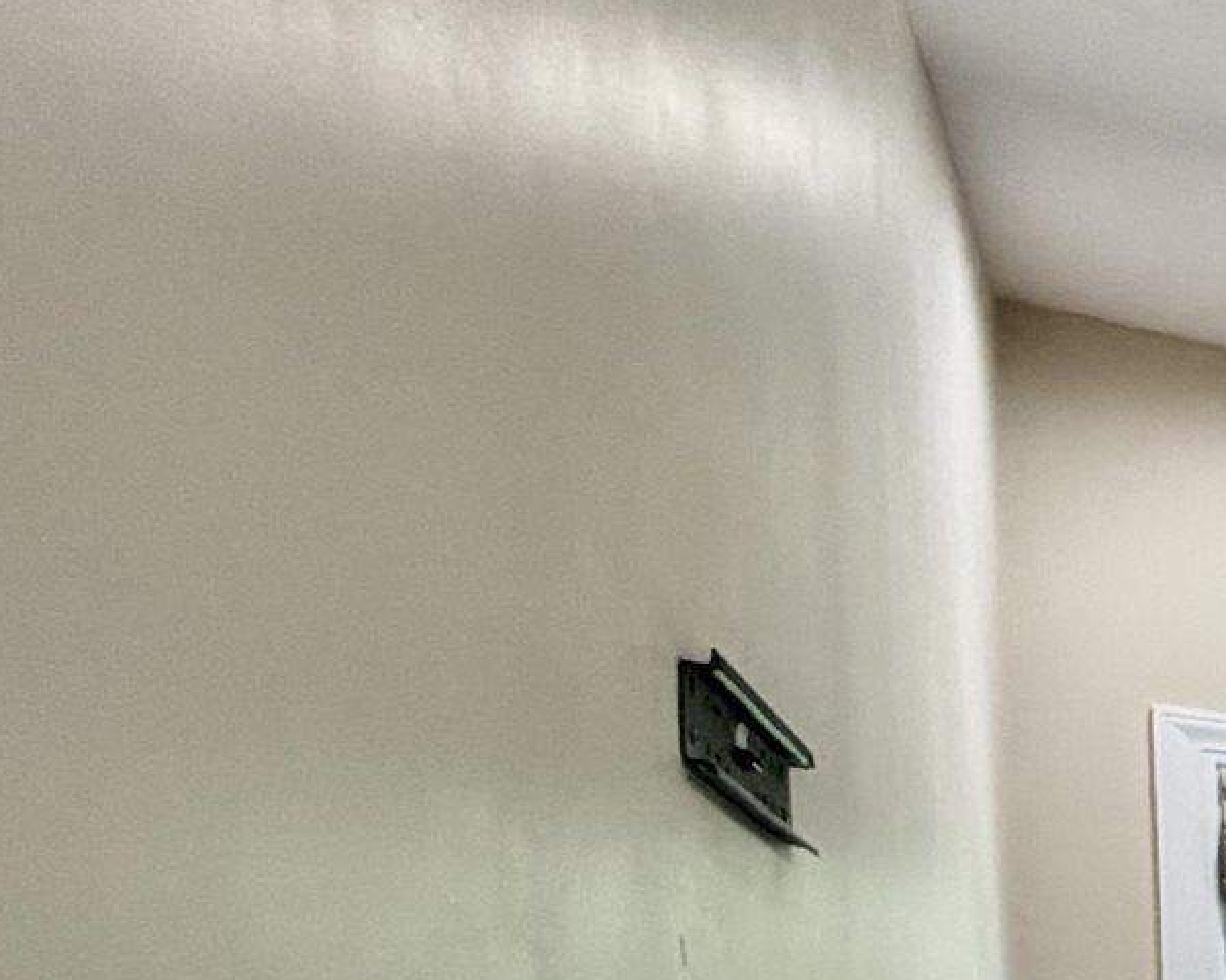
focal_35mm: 70
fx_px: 2540
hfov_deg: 15.0
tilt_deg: -5.8
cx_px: 2965
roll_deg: -1.8
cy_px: 1558
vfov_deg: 18.7
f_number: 2.2
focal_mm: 2.22
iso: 250
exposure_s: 1/60
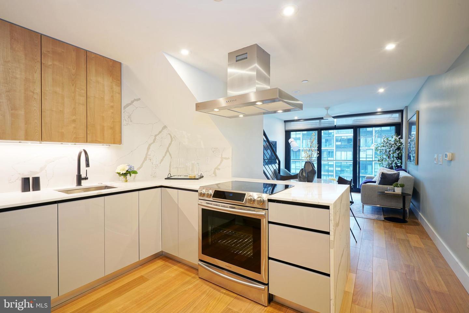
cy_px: 156
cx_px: 234
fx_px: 208
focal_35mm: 16
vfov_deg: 73.7
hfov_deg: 96.7
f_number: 13
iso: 100
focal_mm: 16
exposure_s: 1
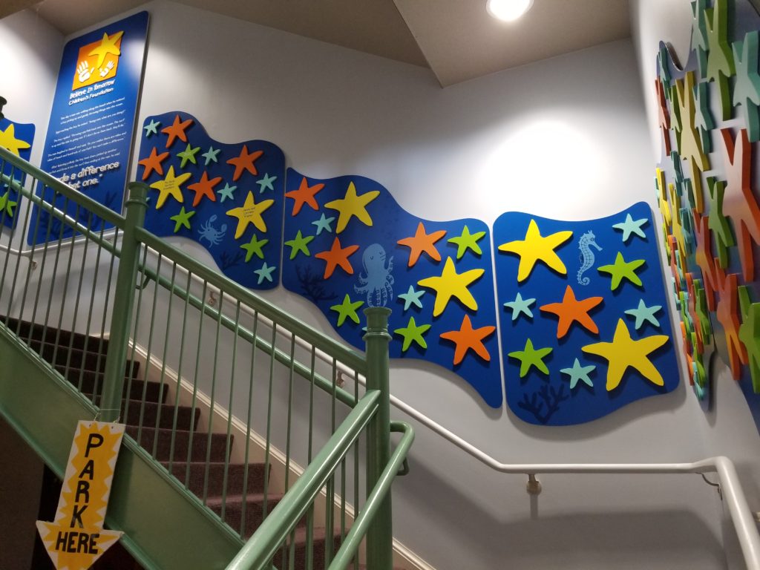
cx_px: 380
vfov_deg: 53.1
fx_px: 571
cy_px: 285
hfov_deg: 67.3
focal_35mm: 26
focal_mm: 4.25
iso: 200
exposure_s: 1/50
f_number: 1.7
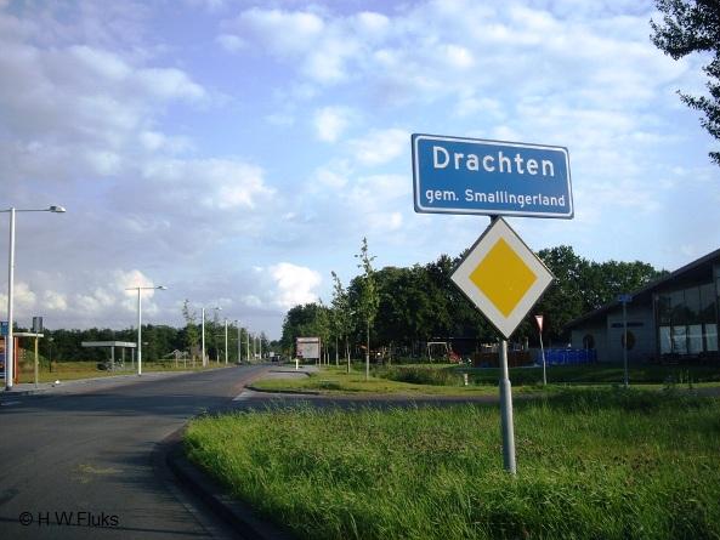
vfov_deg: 35.1
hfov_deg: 45.7
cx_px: 387
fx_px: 853
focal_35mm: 41
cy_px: 251
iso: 64
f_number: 2.8
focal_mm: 7.9
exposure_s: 1/640
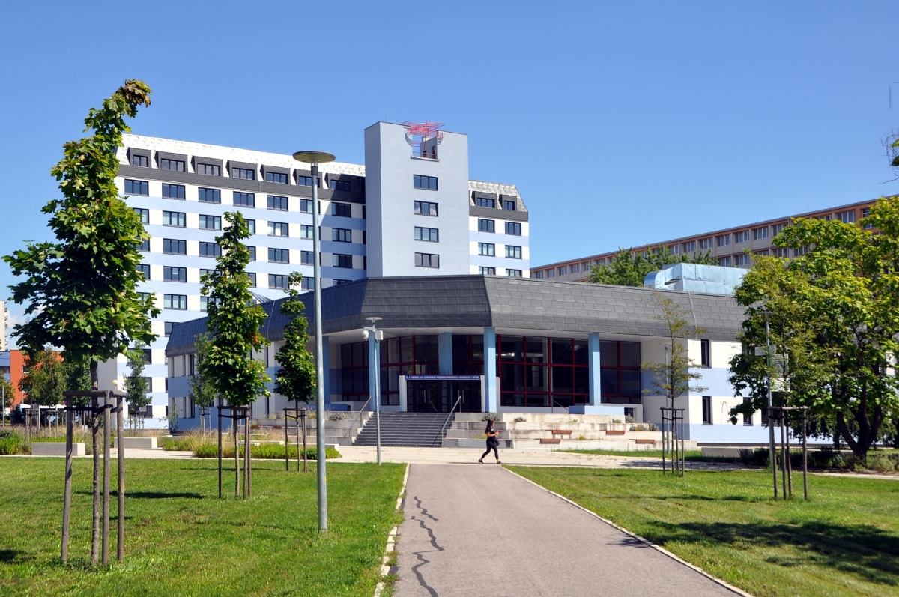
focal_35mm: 44
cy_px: 298
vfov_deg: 30.8
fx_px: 1085
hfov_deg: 45.0
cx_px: 450
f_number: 9
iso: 200
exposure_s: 1/320
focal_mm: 29
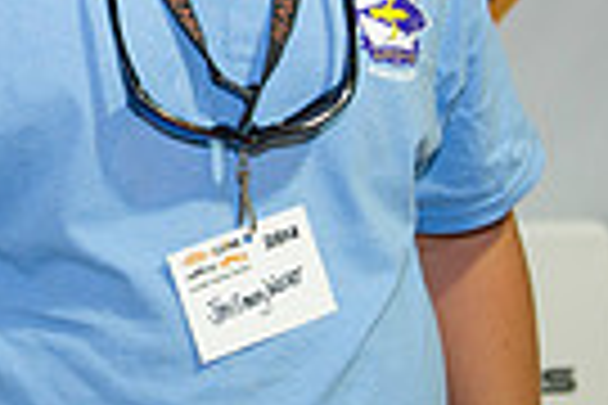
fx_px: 2753
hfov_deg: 12.3
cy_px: -36
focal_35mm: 163
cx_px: -117
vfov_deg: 8.4
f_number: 3.5
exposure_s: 1/250
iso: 500
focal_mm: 38
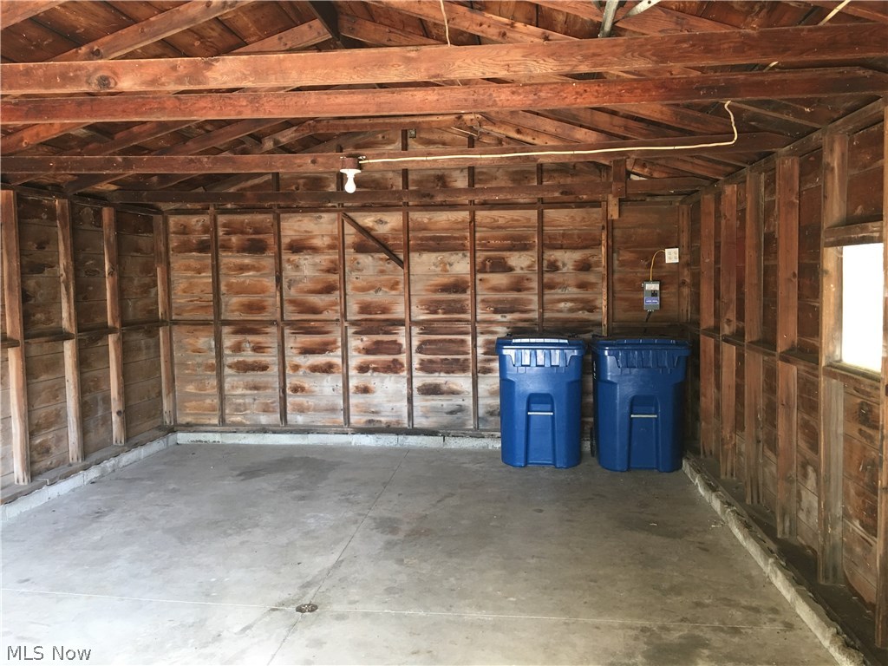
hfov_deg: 61.7
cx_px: 444
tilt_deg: -4.1
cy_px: 333
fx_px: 744
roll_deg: -0.1
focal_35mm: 29
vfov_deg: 48.2
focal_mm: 4.15
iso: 32
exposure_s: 1/15
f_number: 2.2
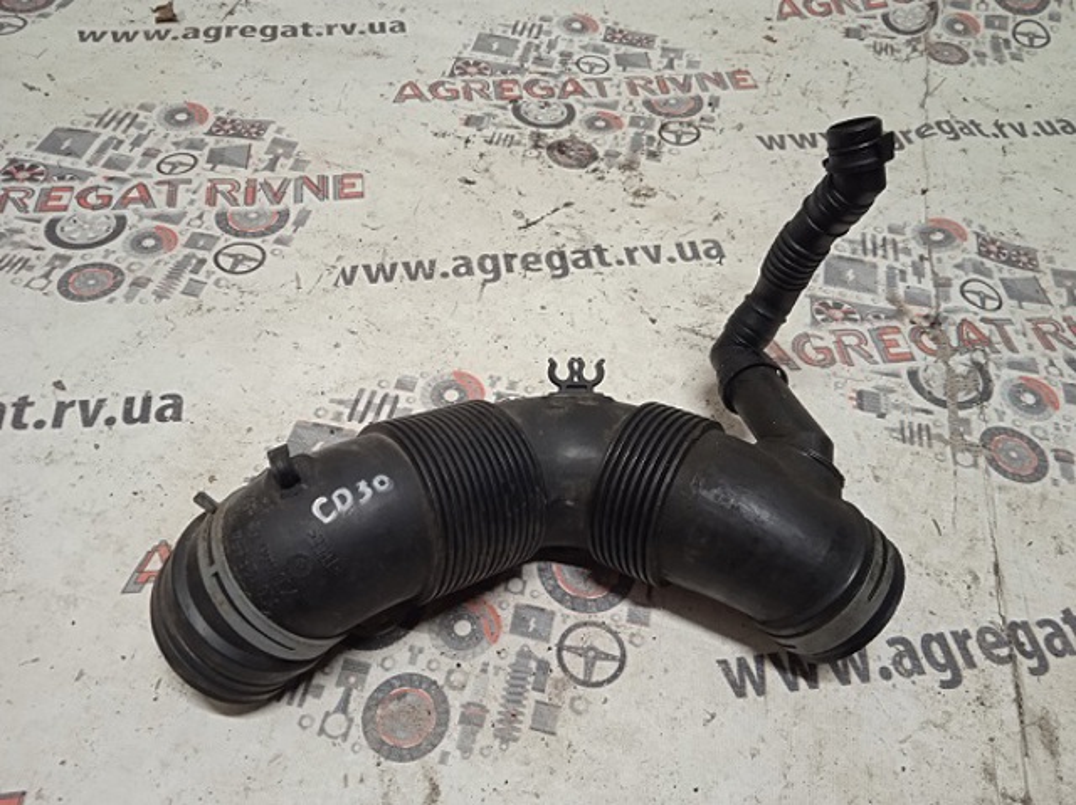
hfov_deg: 63.5
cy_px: 402
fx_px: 870
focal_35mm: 28
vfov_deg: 49.7
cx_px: 538
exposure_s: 1/25
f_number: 2.2
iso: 461
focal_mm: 3.43
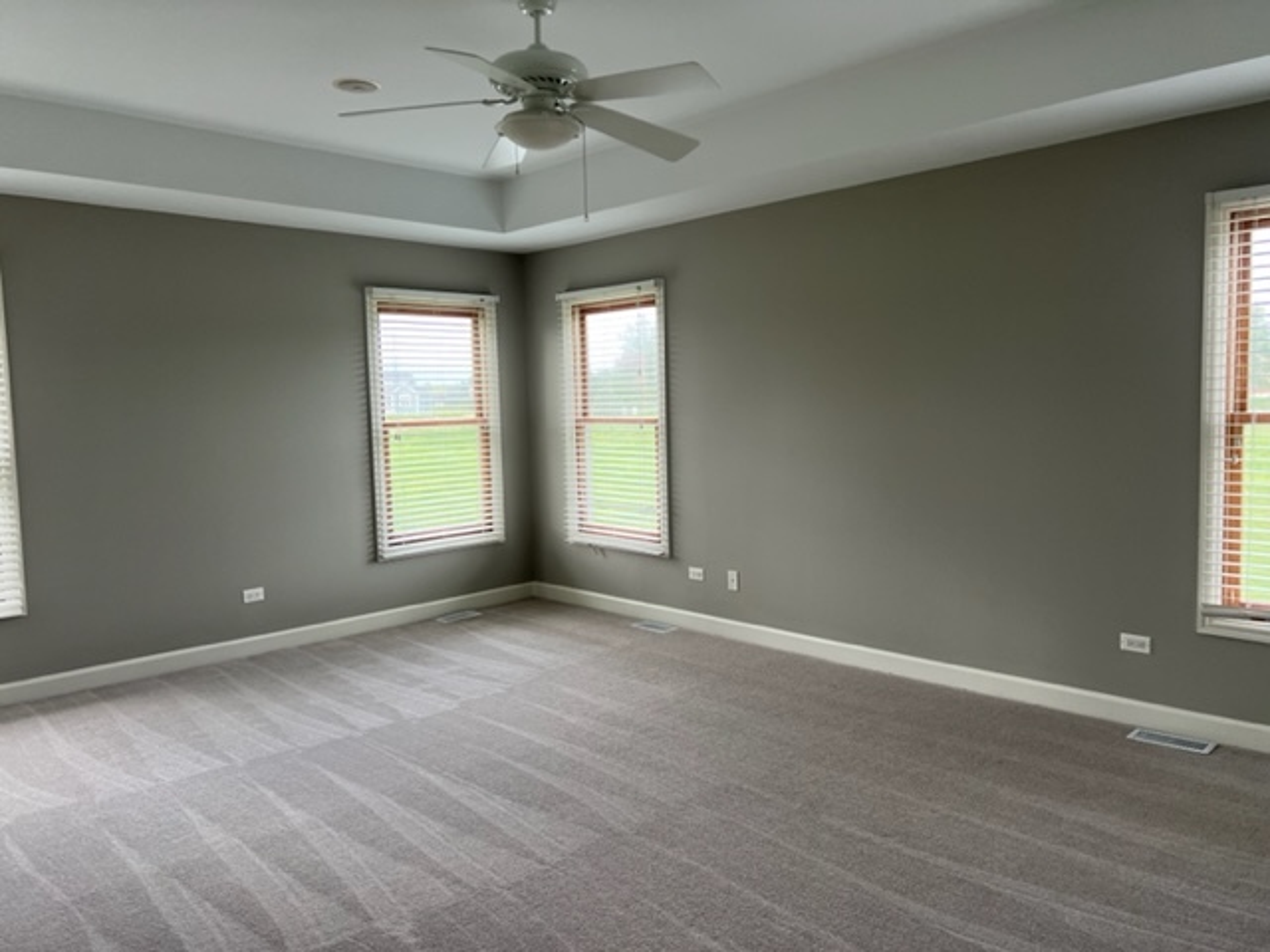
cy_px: 476
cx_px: 635
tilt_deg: -3.4
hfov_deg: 67.3
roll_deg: +1.2
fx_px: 954
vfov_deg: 53.1
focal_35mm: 26
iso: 100
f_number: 1.5
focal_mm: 5.7
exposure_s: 1/120
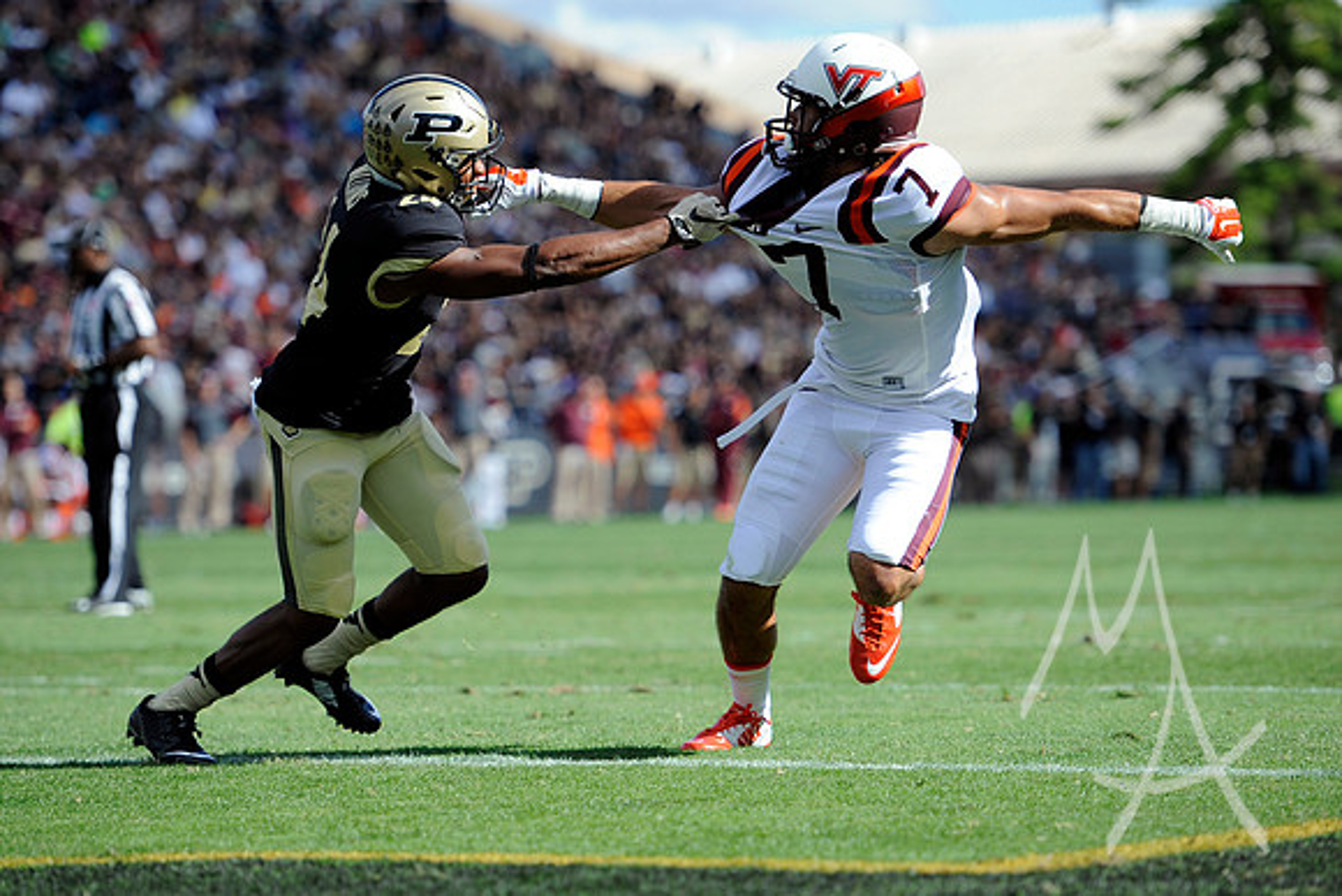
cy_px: 448
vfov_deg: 8.3
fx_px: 6152
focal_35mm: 165
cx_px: 671
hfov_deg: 12.4
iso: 320
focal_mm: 165
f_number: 3.2
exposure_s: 1/3200
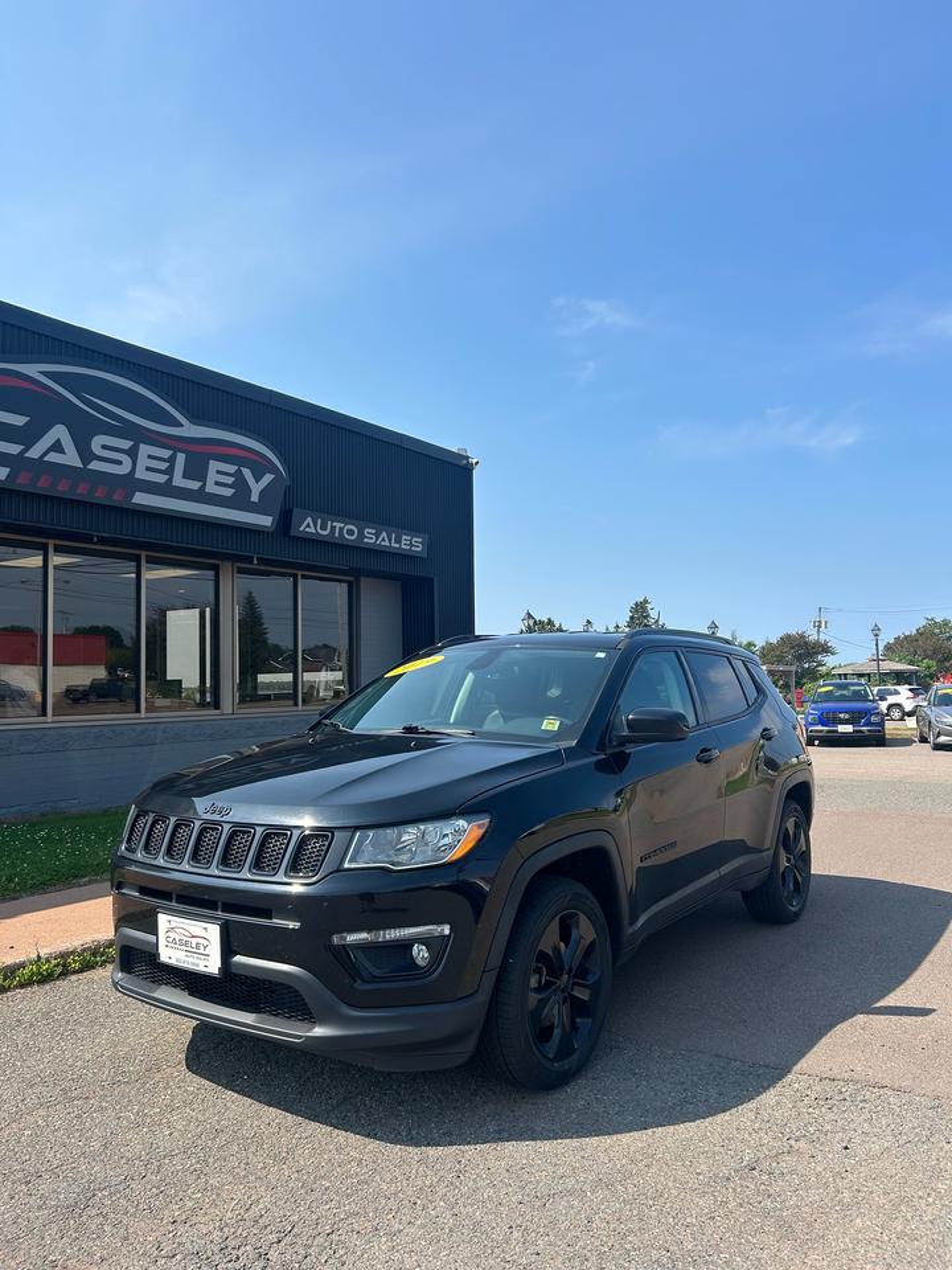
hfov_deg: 53.1
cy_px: 635
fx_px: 953
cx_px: 476
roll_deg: +0.5
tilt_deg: +3.6
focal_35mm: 26
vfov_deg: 67.3
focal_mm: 5.7
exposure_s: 1/3571
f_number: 1.5
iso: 50
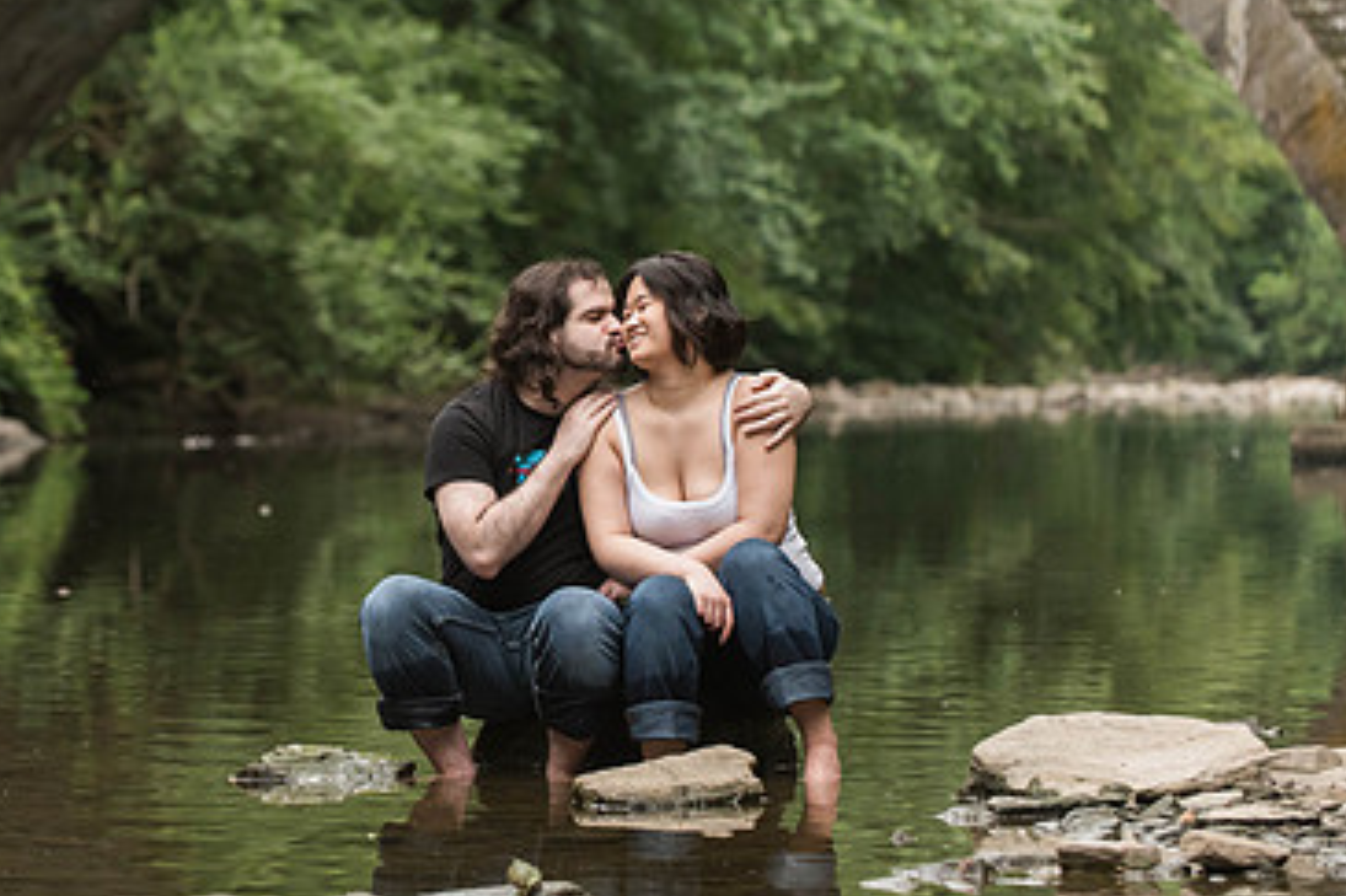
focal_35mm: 177
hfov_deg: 11.6
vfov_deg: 7.7
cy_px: 218
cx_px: 362
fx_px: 6615
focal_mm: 110
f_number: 4
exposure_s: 1/250
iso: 1600
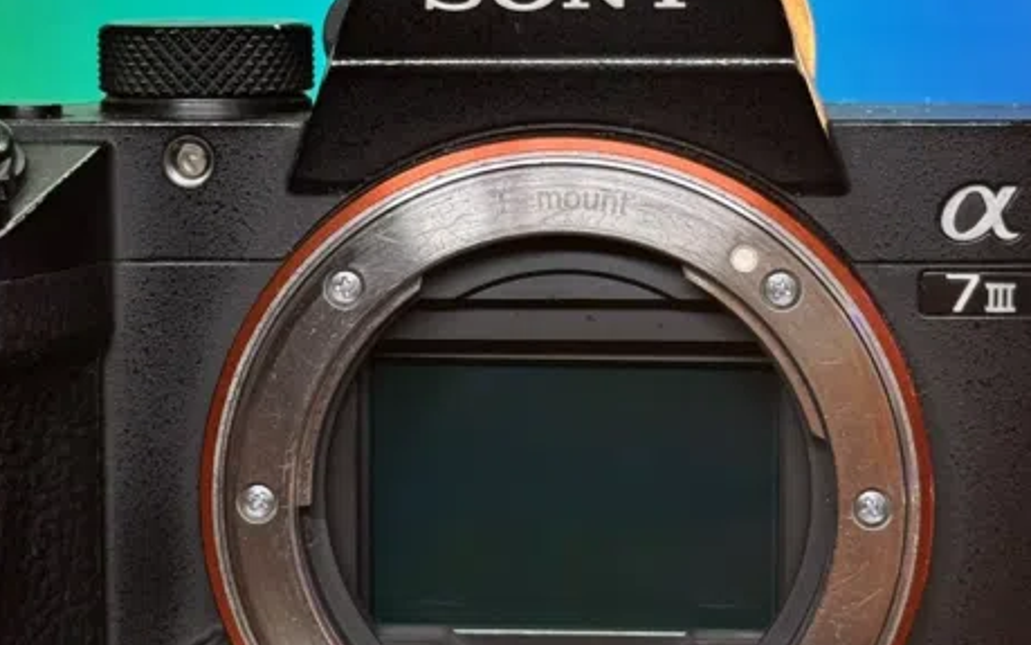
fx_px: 1995
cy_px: 231
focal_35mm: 71
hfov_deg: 29.0
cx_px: 474
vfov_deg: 18.3
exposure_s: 1/60
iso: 100
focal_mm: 6.76
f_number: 1.78
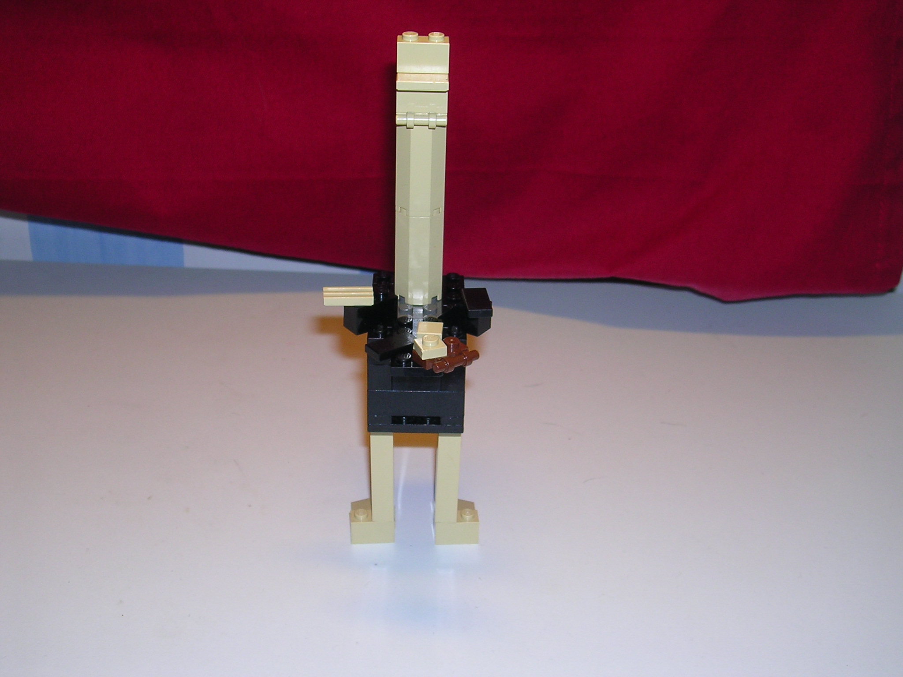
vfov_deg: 29.7
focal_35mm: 49
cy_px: 338
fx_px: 1278
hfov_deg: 38.9
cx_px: 452
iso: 100
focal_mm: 7.5
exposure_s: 1/60.1
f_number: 3.1
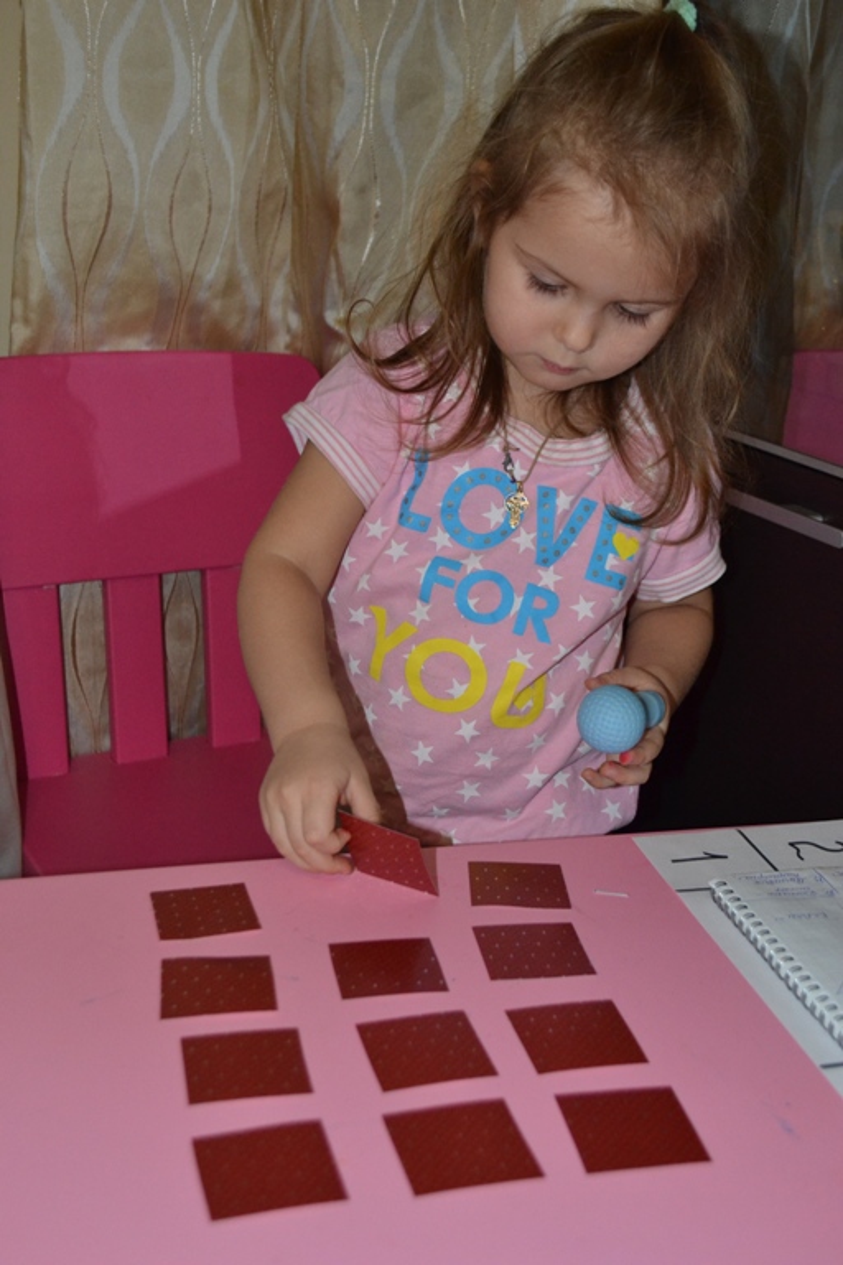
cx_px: 422
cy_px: 632
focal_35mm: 39
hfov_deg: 34.2
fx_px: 1370
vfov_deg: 49.6
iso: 1600
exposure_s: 1/60
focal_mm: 26
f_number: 4.2
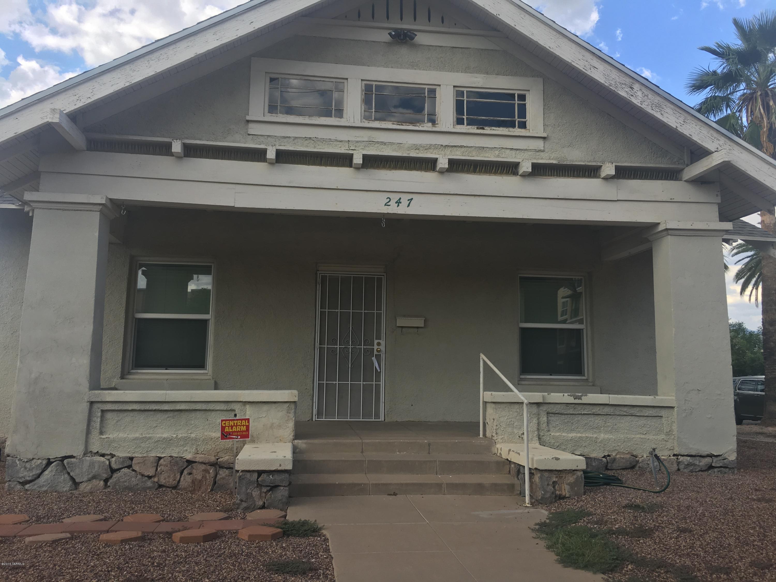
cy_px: 291
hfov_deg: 61.7
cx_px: 388
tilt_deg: +9.5
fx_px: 650
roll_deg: -1.4
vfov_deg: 48.2
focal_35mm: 29
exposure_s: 1/503
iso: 25
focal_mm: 4.15
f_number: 2.2
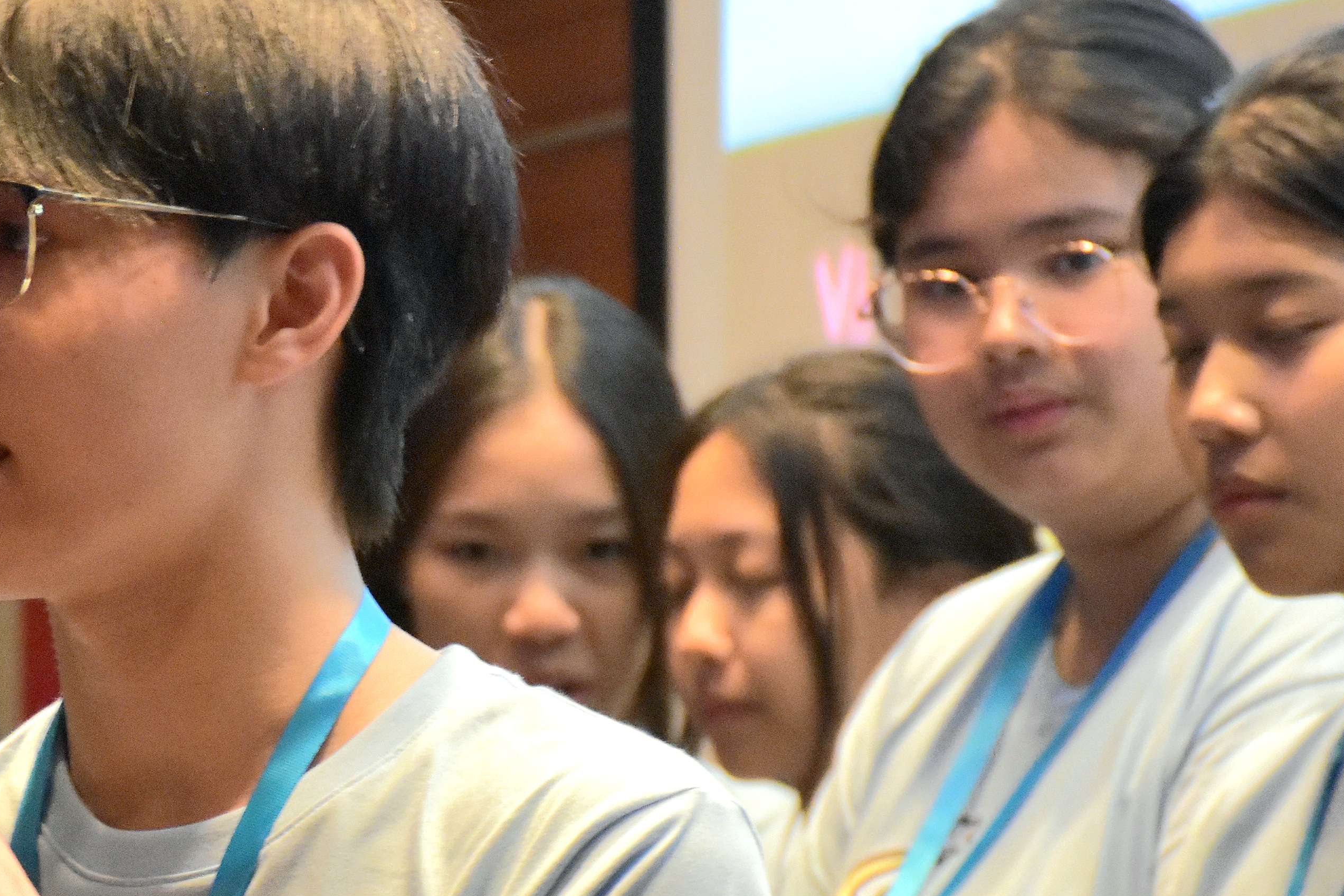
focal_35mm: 318
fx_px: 11871
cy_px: 741
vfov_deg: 4.3
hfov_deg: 6.5
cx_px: 157
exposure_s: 1/60.2
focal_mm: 90
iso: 4000
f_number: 5.3
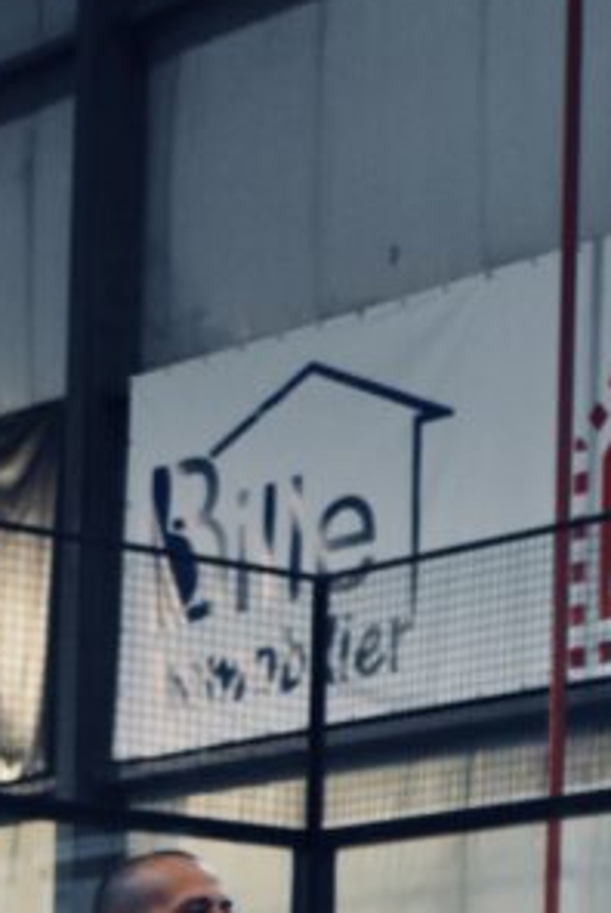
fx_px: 4082
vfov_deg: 12.3
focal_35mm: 161
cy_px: 1240
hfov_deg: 8.5
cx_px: 665
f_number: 4.2
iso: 2000
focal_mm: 31
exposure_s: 1/125
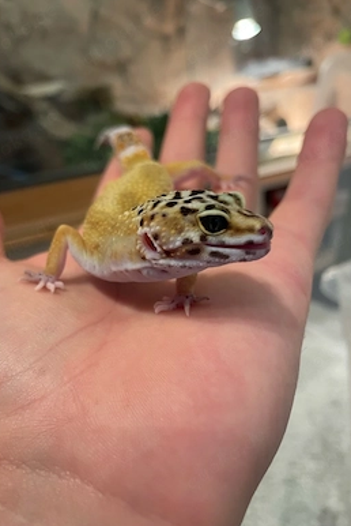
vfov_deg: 65.4
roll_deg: +7.5
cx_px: 151
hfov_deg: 46.3
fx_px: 409
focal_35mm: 28
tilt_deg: -18.1
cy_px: 262
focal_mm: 4.2
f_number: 1.6
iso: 250
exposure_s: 1/50
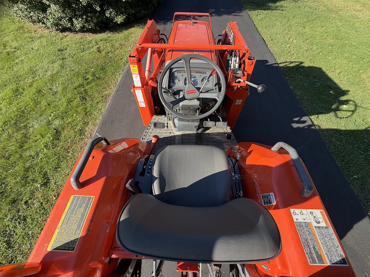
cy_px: 138
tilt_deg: -54.2
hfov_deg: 102.1
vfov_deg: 85.7
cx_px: 185
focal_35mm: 14
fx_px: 150
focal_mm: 2.22
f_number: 2.2
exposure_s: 1/494
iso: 64
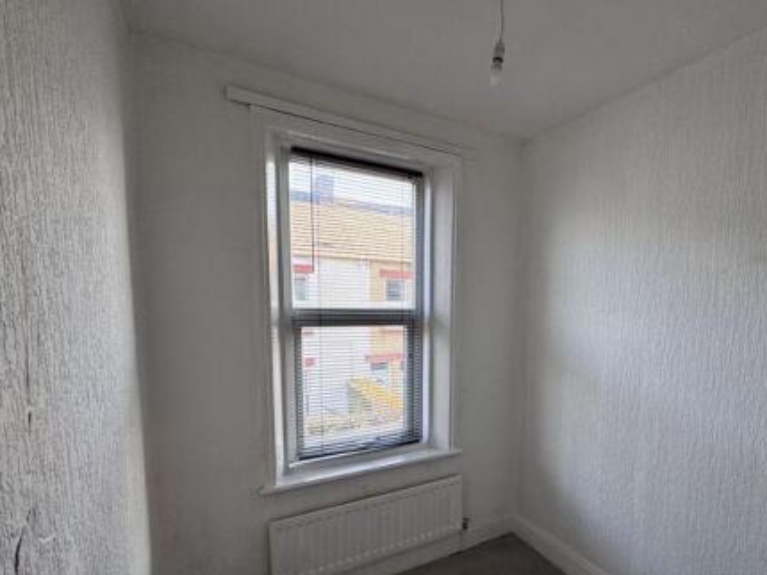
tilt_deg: -6.7
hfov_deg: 83.4
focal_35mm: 19
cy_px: 347
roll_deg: -0.9
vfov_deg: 67.9
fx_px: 421
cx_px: 468
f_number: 2.2
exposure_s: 1/100
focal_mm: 2.22
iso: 100
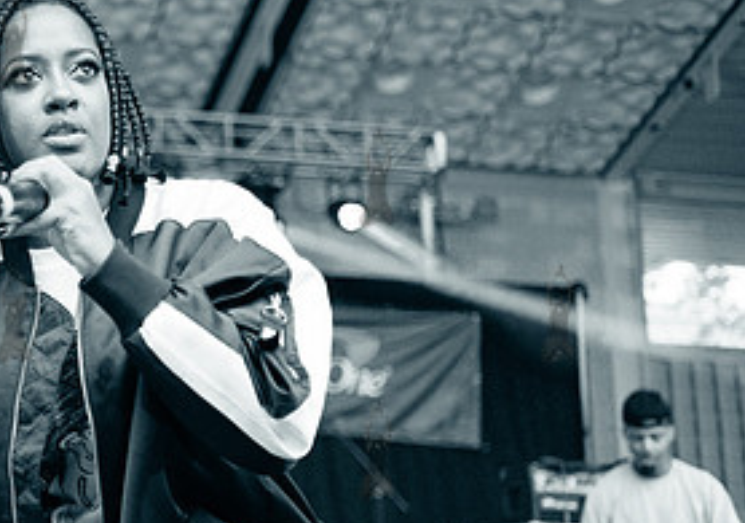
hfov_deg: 23.4
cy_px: 280
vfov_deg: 17.7
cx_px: -78
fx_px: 1682
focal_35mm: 80
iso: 2500
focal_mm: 35
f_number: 2
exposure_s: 1/800
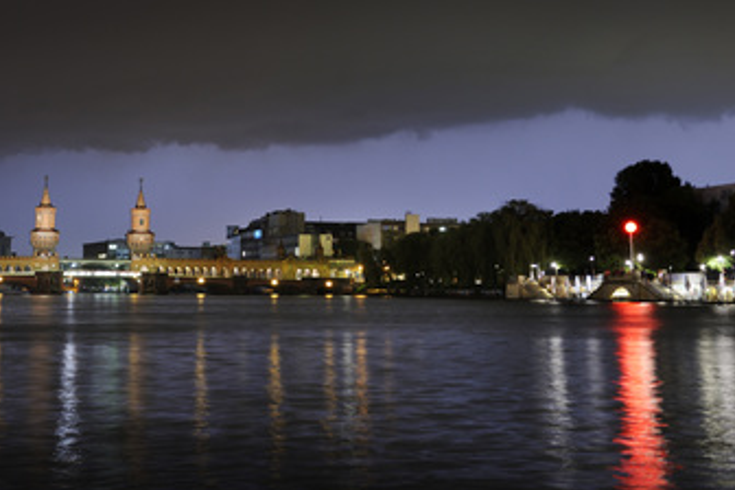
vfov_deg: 26.4
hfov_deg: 38.6
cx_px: 266
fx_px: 1041
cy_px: 168
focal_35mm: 51
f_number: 3.2
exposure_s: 5
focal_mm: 38
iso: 200
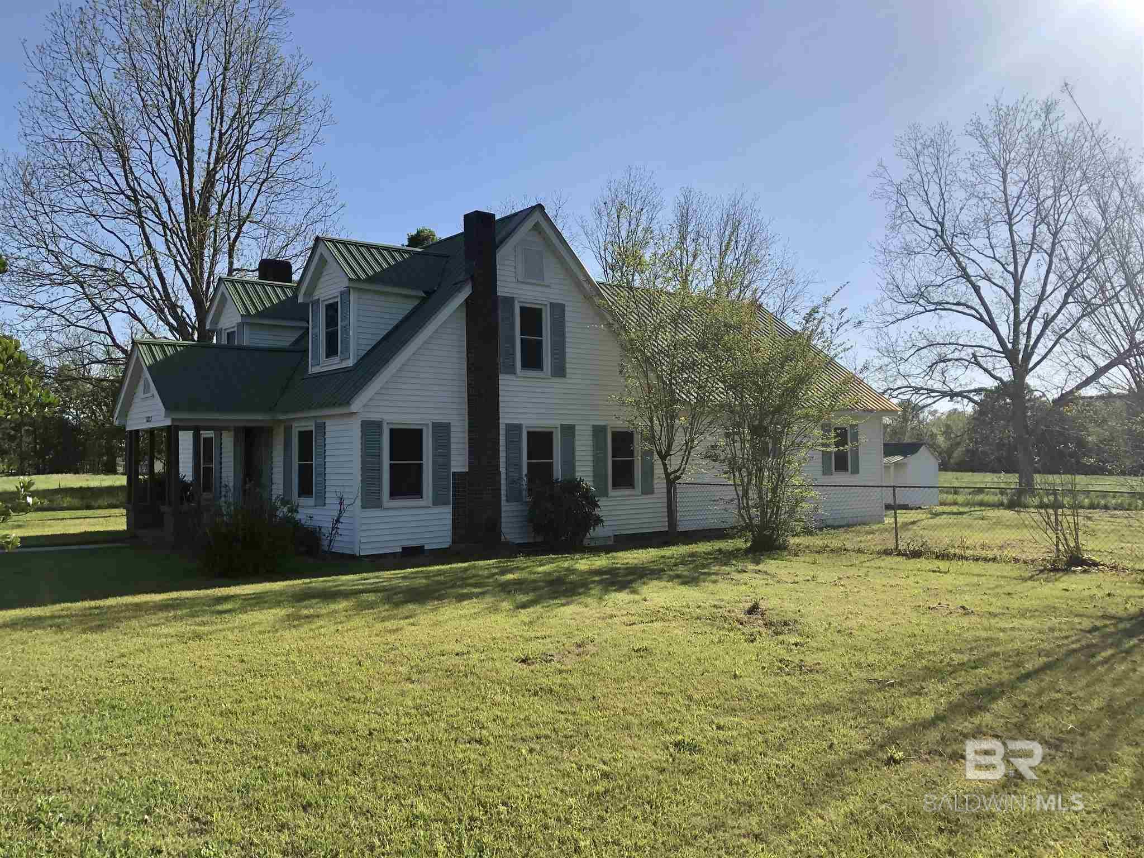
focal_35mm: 28
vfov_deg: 49.7
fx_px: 925
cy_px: 429
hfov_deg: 63.4
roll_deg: +2.2
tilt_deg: +3.1
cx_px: 572
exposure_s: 1/2525
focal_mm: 4
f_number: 1.8
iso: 20
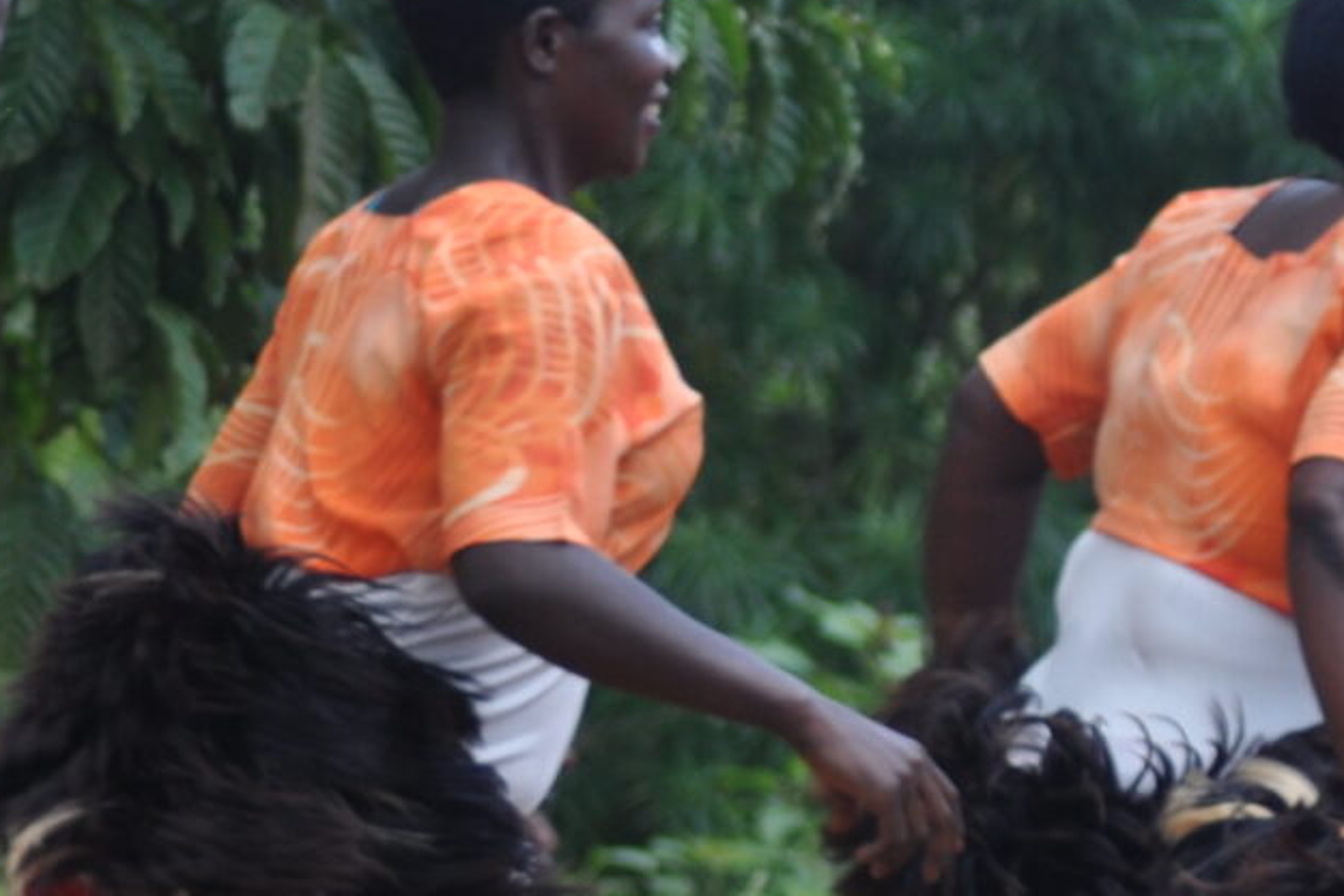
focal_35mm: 583
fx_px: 21771
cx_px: 2346
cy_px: 419
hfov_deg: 3.5
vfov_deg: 2.4
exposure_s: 1/250
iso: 200
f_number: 4
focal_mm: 95
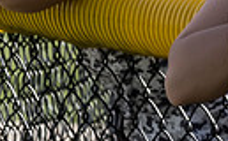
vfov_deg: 0.9
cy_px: 38
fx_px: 8563
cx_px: 403
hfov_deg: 1.5
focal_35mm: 1381
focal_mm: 100
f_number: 5.6
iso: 500
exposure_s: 1/1250
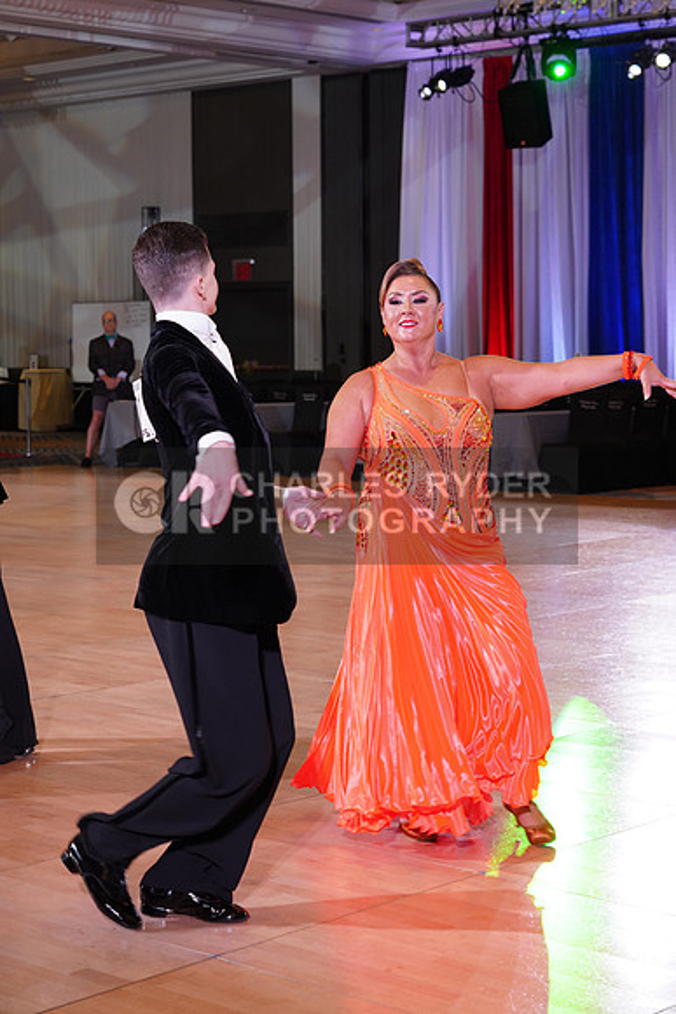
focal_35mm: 71
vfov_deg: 28.4
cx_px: 338
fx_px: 1998
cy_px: 507
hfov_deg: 19.2
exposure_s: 1/160
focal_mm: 71
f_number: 6.3
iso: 1600
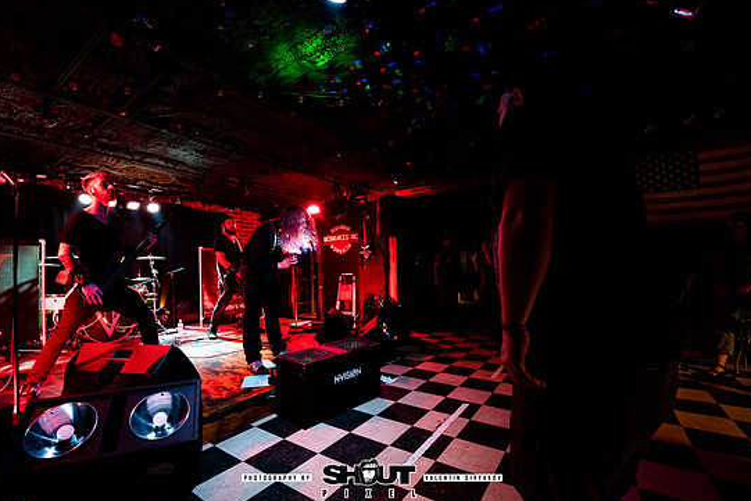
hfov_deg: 100.4
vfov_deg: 77.4
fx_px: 313
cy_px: 253
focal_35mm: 15
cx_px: 372
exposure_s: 1/200
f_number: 2.8
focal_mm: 14
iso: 3200
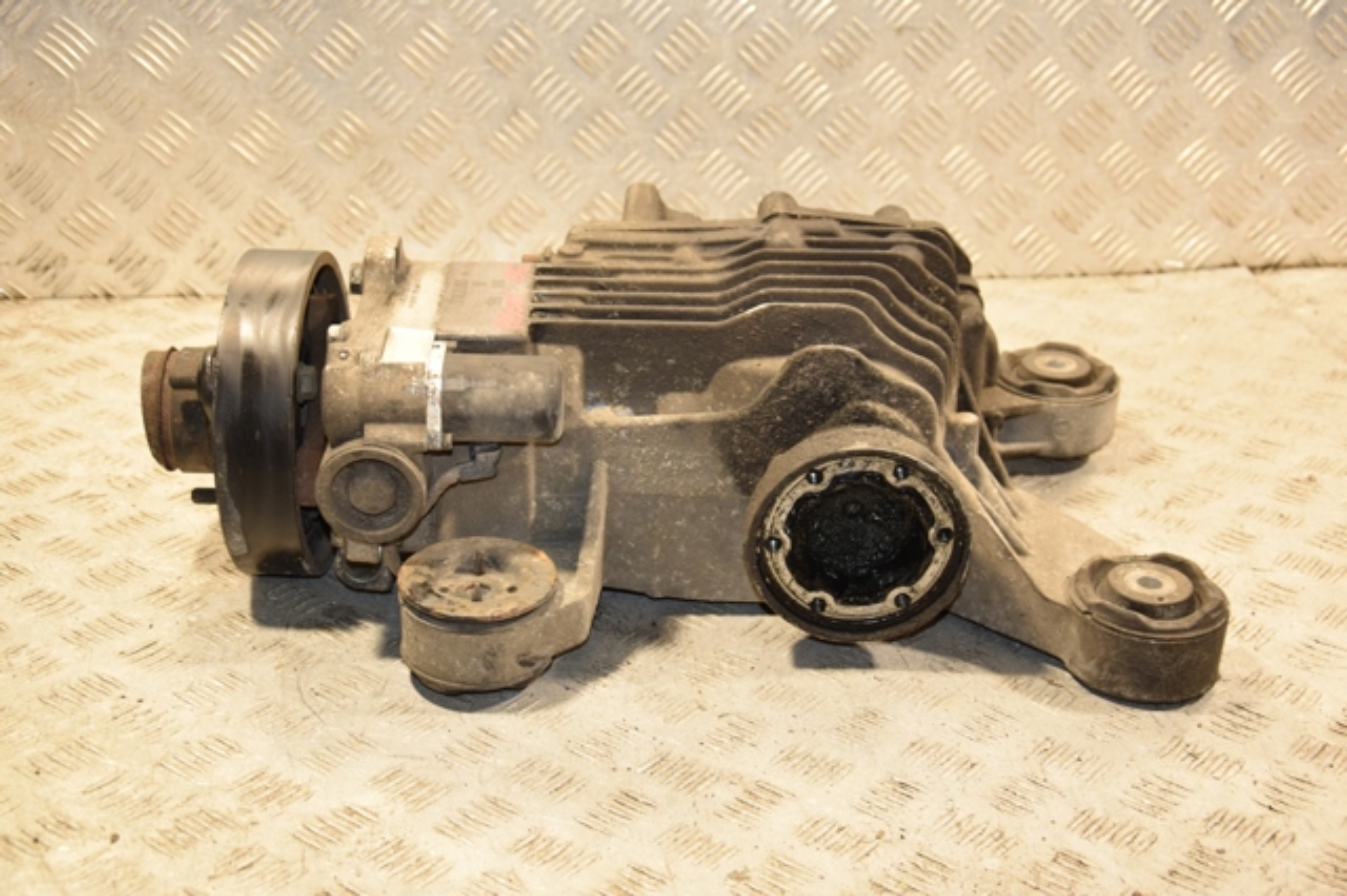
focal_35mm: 57
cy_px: 448
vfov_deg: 23.8
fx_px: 2132
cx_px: 674
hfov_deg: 35.1
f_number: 5
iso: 800
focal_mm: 38
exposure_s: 1/160
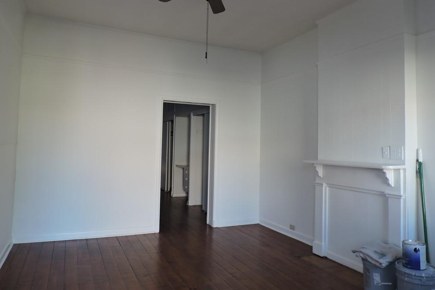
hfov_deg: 69.4
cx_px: 218
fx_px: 314
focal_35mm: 26
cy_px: 129
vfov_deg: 49.4
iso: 110
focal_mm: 4.3
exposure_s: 1/30
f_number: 3
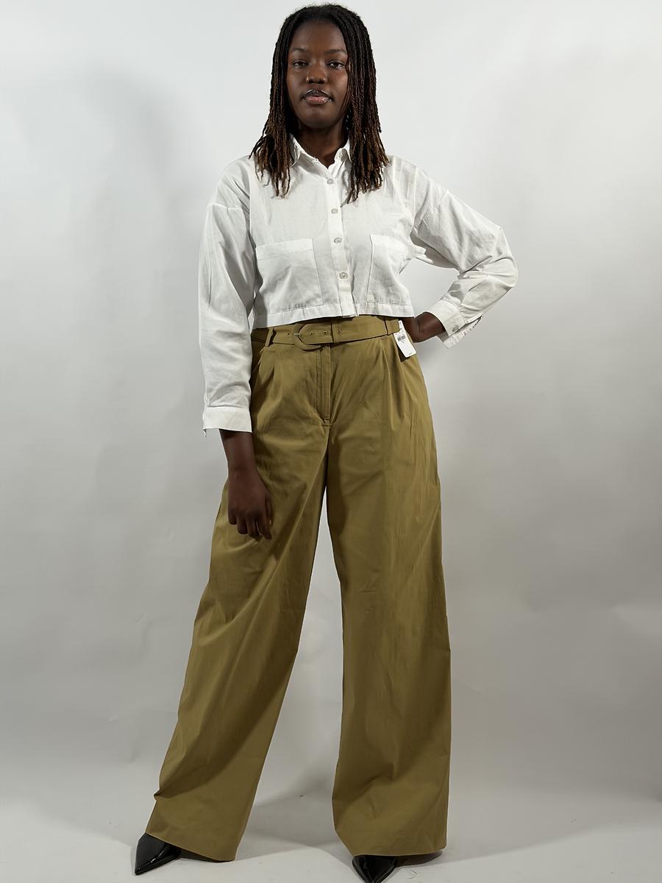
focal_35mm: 48
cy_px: 442
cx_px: 331
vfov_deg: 39.7
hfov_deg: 30.3
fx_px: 1224
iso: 64
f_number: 1.78
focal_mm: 6.76
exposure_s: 1/100
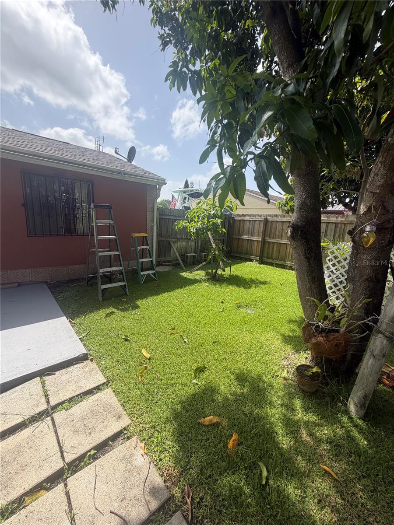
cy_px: 262
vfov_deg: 102.1
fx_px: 212
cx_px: 197
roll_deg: -4.2
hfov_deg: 85.7
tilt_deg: -12.0
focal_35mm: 14
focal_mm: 2.22
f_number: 2.2
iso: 32
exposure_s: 1/770
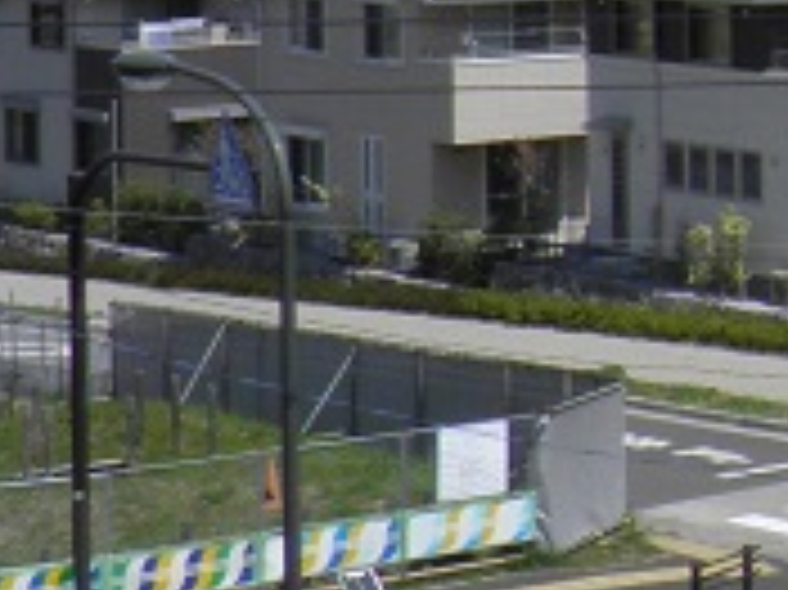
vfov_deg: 9.0
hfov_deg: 9.9
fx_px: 3640
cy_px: -275
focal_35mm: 160
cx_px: 2211
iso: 50
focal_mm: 4.9
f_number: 5.7
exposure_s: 1/400
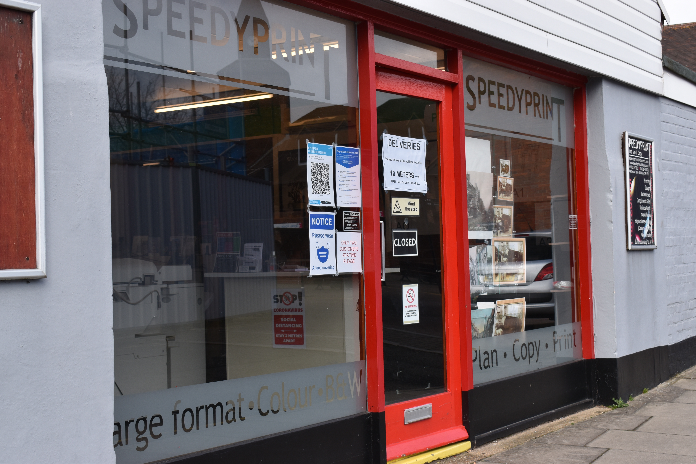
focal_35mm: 54
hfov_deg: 36.9
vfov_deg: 25.1
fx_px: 1044
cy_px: 232
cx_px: 348
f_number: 8
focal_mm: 36
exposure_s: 1/250
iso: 180
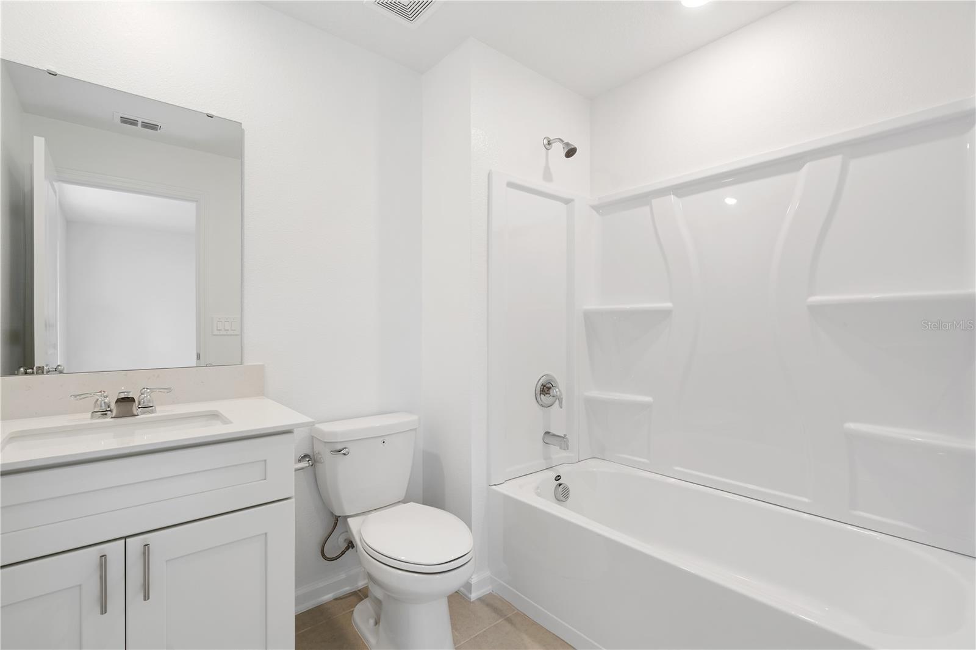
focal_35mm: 16
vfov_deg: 73.7
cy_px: 325
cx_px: 488
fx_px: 434
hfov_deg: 96.7
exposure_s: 1.3
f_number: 9
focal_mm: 16
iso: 100
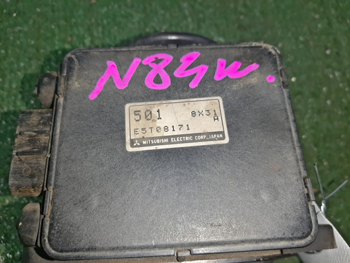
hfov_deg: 67.3
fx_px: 263
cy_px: 132
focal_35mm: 26
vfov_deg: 53.1
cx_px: 175
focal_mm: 3.93
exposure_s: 1/50
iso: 73
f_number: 1.7
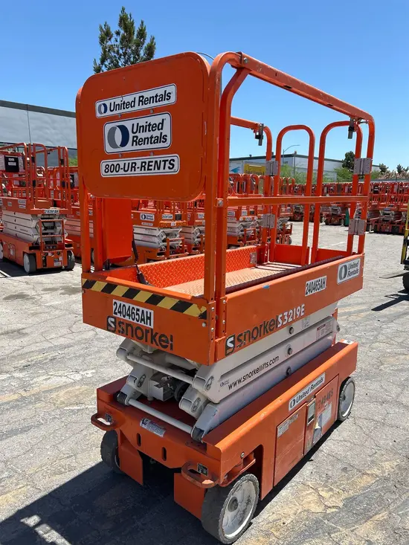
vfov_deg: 67.3
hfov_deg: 53.1
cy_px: 272
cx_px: 204
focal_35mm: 26
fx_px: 409
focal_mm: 5.7
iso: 50
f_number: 1.5
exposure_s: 1/3356
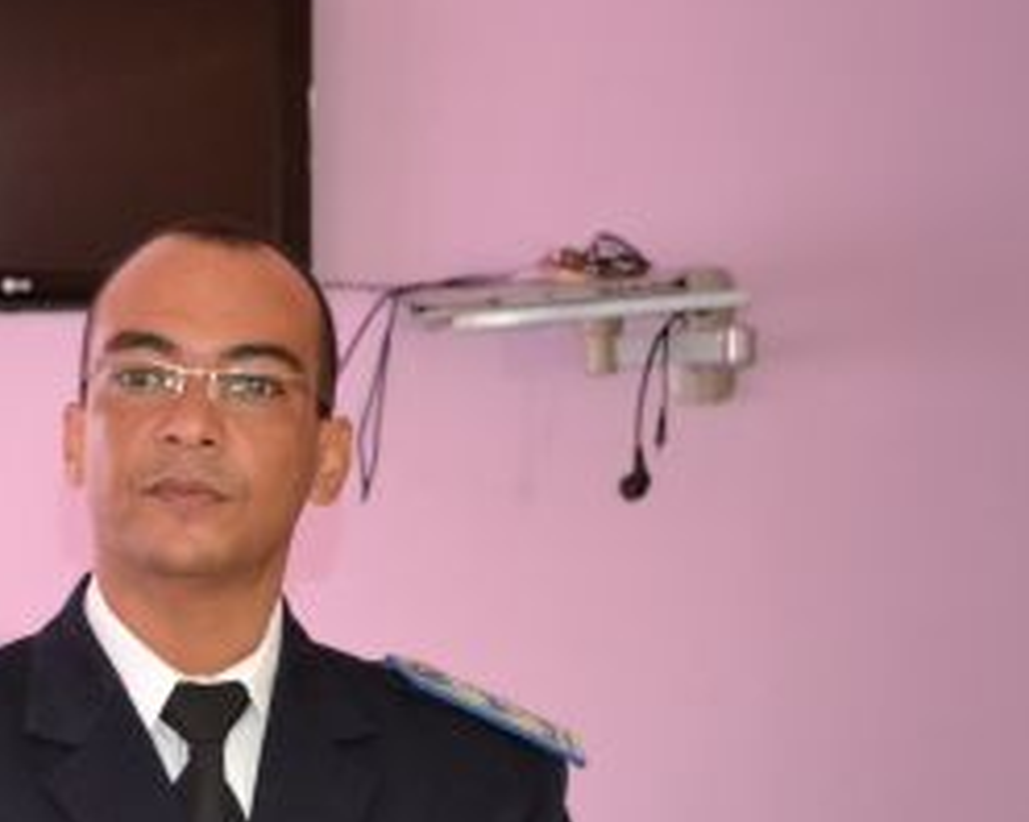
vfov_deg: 9.6
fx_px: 4869
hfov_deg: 11.8
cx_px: -278
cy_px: 660
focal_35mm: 160
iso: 3200
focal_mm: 44
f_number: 5.3
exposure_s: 1/60
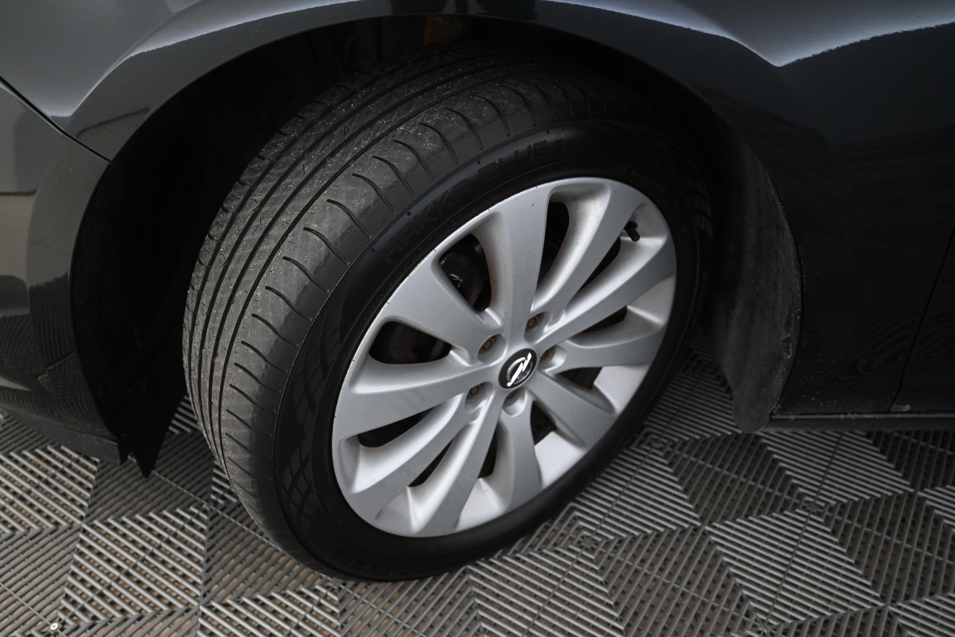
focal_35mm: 30
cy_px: 318
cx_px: 478
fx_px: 796
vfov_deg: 43.6
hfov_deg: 61.9
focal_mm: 20
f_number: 3.8
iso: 640
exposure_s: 1/30
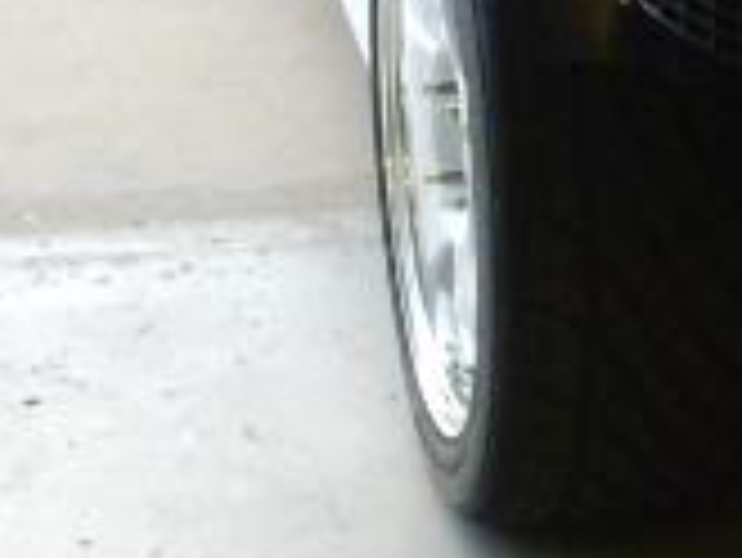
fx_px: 3947
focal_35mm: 184
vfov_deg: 7.8
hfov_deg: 10.3
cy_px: -410
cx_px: 1147
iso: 125
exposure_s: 1/30
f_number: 3.3
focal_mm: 6.3
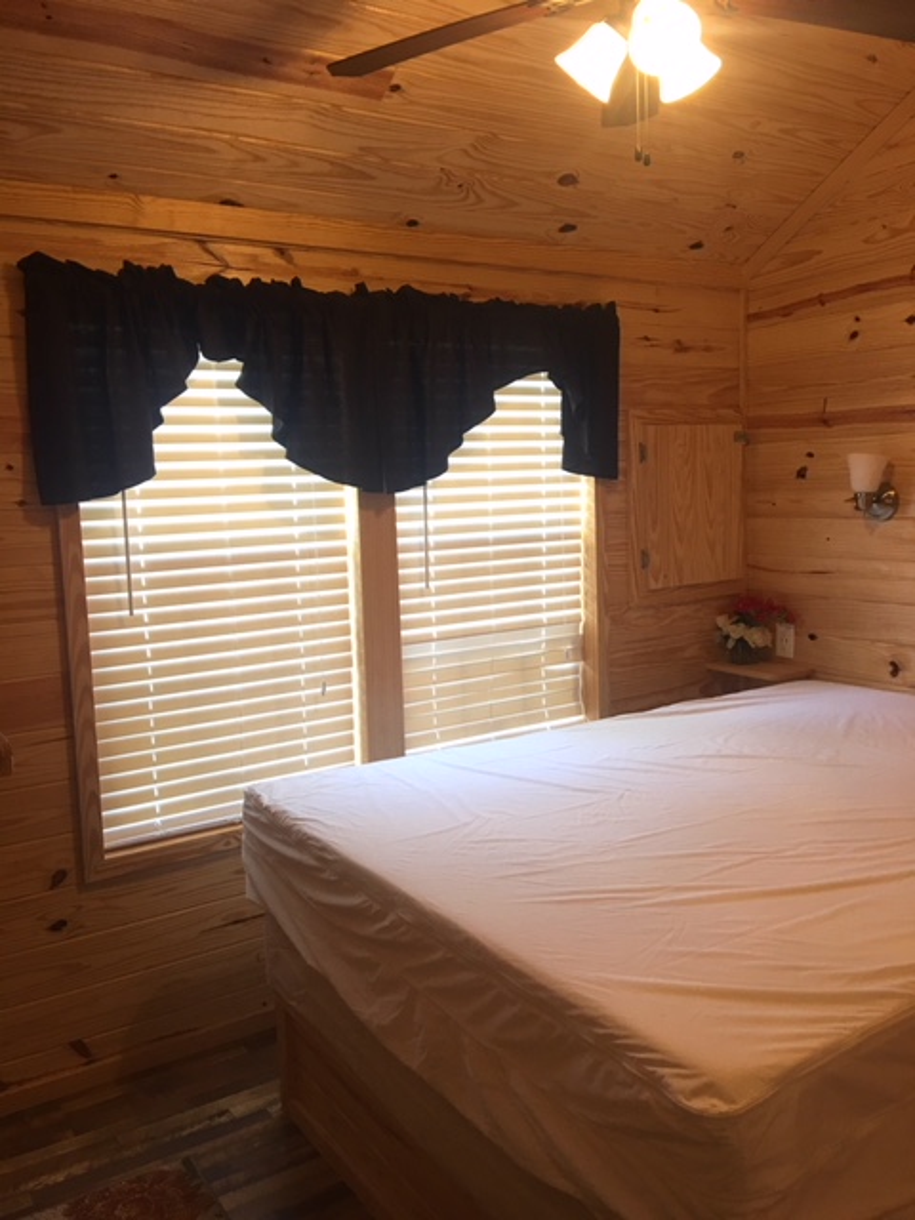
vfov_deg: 61.7
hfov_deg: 48.2
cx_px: 458
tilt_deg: -5.0
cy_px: 610
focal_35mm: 29
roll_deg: +2.9
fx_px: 1022
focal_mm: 4.15
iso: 25
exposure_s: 1/15
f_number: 2.2
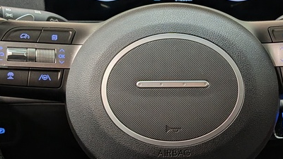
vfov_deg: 18.0
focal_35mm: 67
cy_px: 80
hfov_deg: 31.4
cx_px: 168
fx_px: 503
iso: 272
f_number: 1.7
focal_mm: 4.53
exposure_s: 1/120
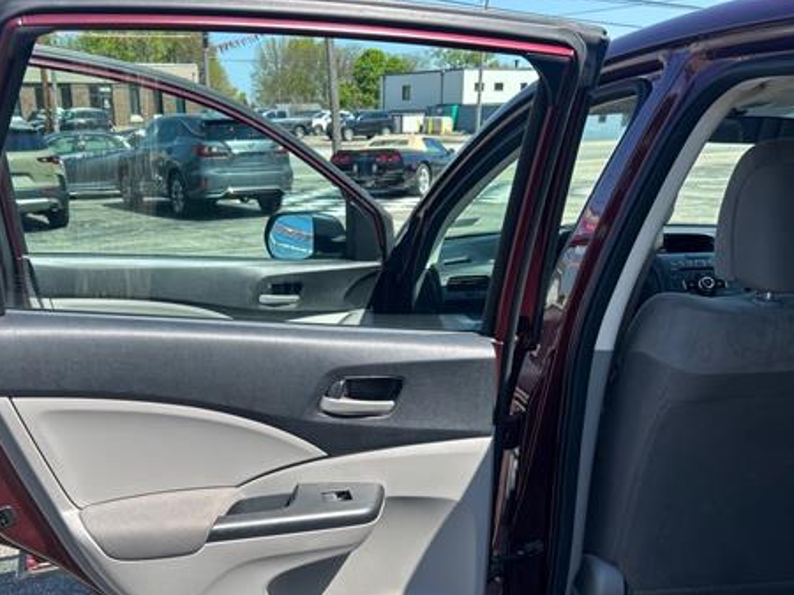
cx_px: 332
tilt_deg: -18.0
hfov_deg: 49.9
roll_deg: +1.7
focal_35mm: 37
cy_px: 415
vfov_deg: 38.0
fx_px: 848
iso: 50
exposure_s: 1/1575
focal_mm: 5.7
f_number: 1.5
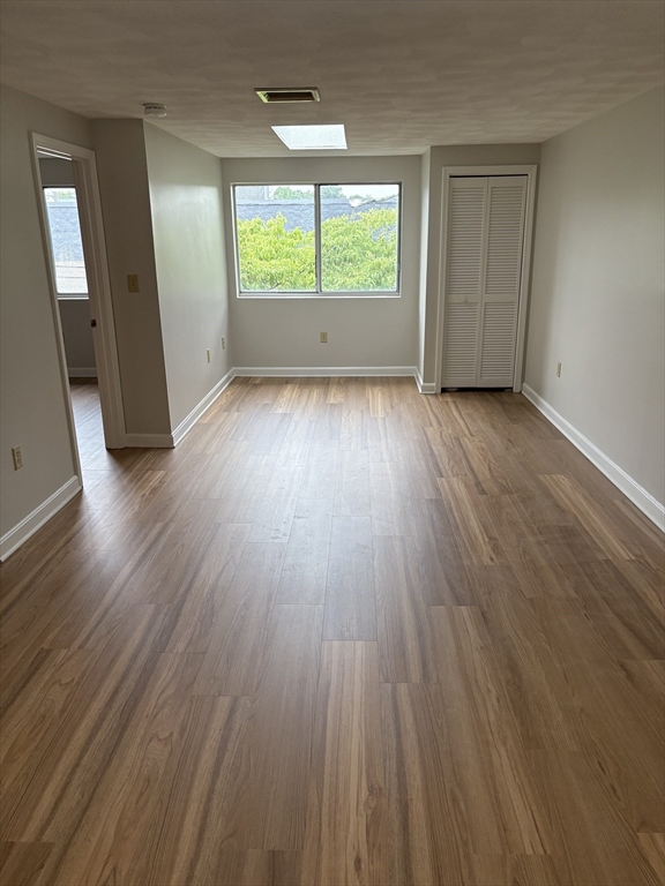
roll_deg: +0.5
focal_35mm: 26
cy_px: 443
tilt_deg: -15.9
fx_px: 666
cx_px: 332
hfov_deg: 53.1
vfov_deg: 67.3
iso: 160
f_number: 1.6
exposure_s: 1/120
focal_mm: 5.96
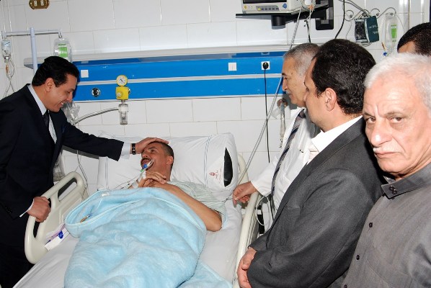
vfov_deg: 32.0
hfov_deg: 46.4
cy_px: 144
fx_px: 503
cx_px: 216
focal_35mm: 42
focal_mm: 28
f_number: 5.6
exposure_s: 1/180
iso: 200
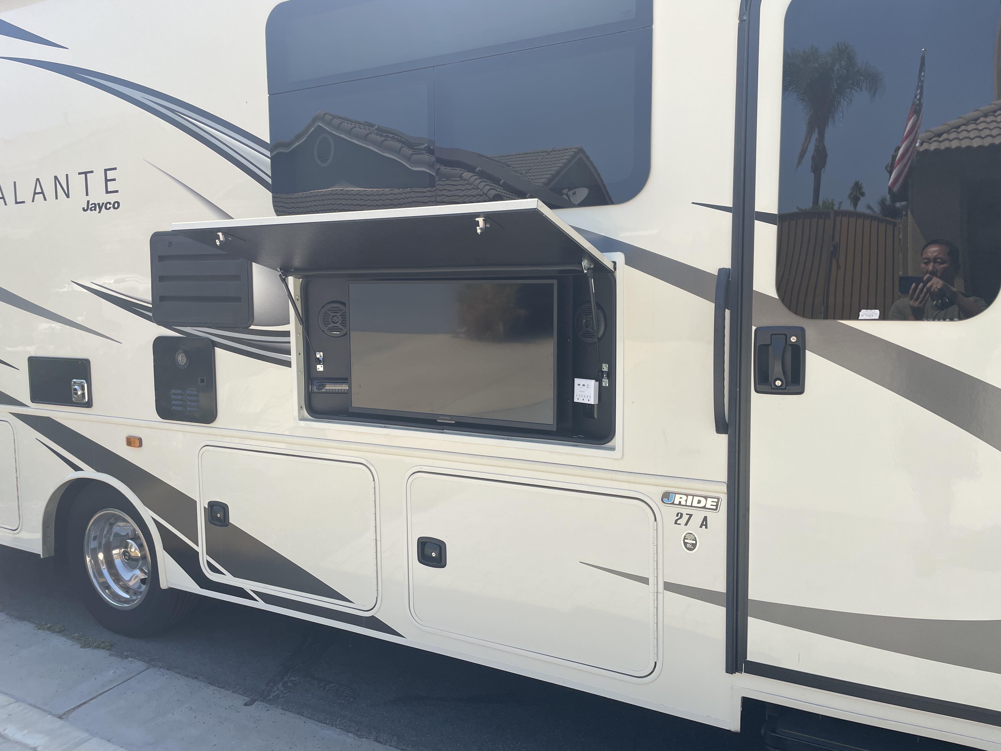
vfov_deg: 53.1
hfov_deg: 67.3
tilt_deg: -5.8
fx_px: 752
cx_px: 500
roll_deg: +0.4
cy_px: 376
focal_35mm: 26
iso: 32
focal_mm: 4.2
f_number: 1.6
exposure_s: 1/1742
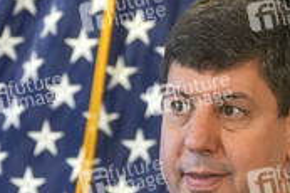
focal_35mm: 559
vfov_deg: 2.5
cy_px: 222
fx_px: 4499
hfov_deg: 3.7
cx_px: 144
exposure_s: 1/320
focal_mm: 215
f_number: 5.6
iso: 6400
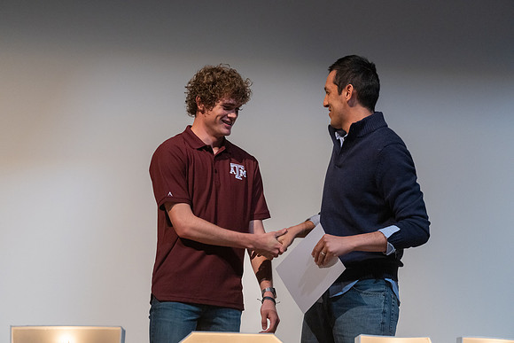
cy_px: 172
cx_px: 257
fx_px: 2428
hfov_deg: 12.1
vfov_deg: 8.1
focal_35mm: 170
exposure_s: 1/320
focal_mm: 170
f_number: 4
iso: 5000
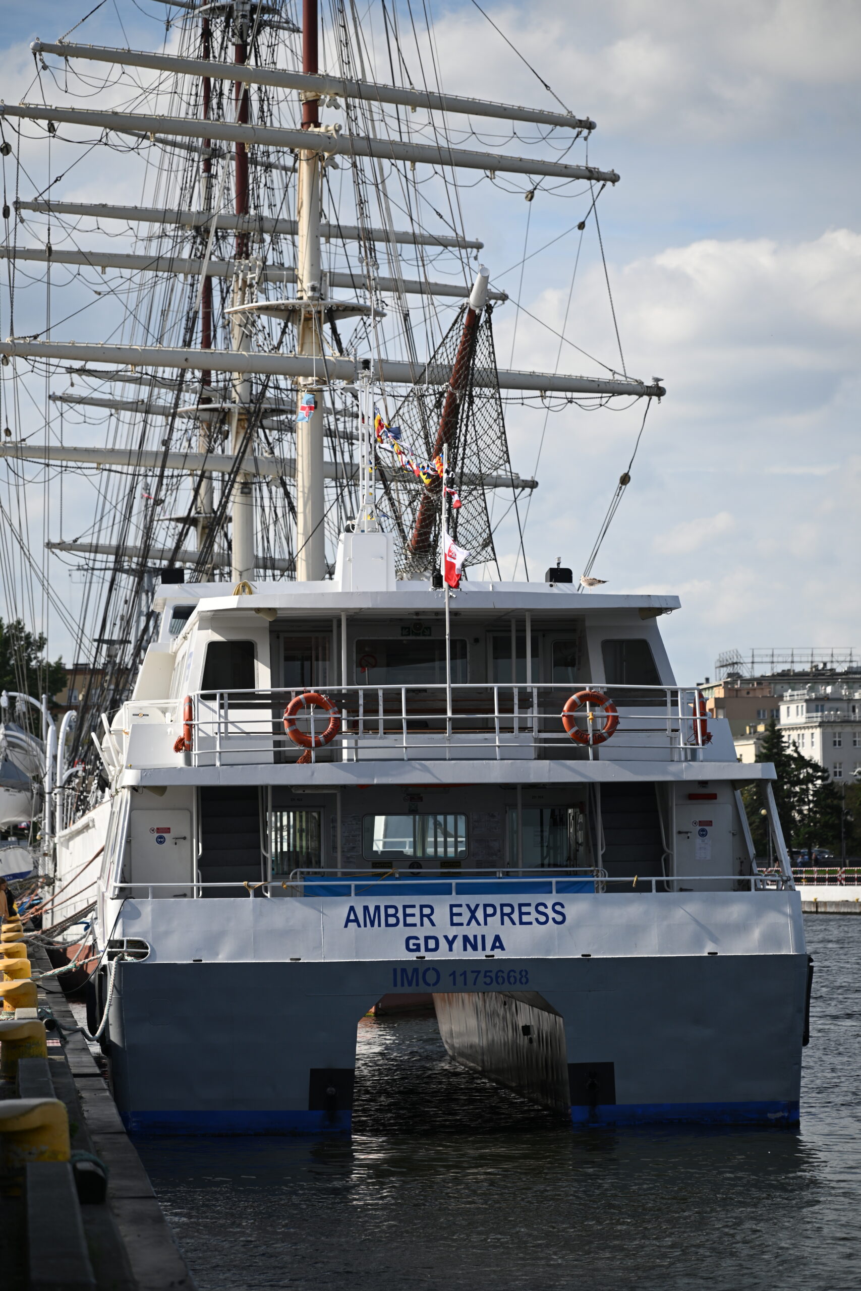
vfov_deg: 17.1
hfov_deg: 11.4
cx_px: 430
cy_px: 646
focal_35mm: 120
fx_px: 4304
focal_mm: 120
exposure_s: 1/1250
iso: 100
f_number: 4
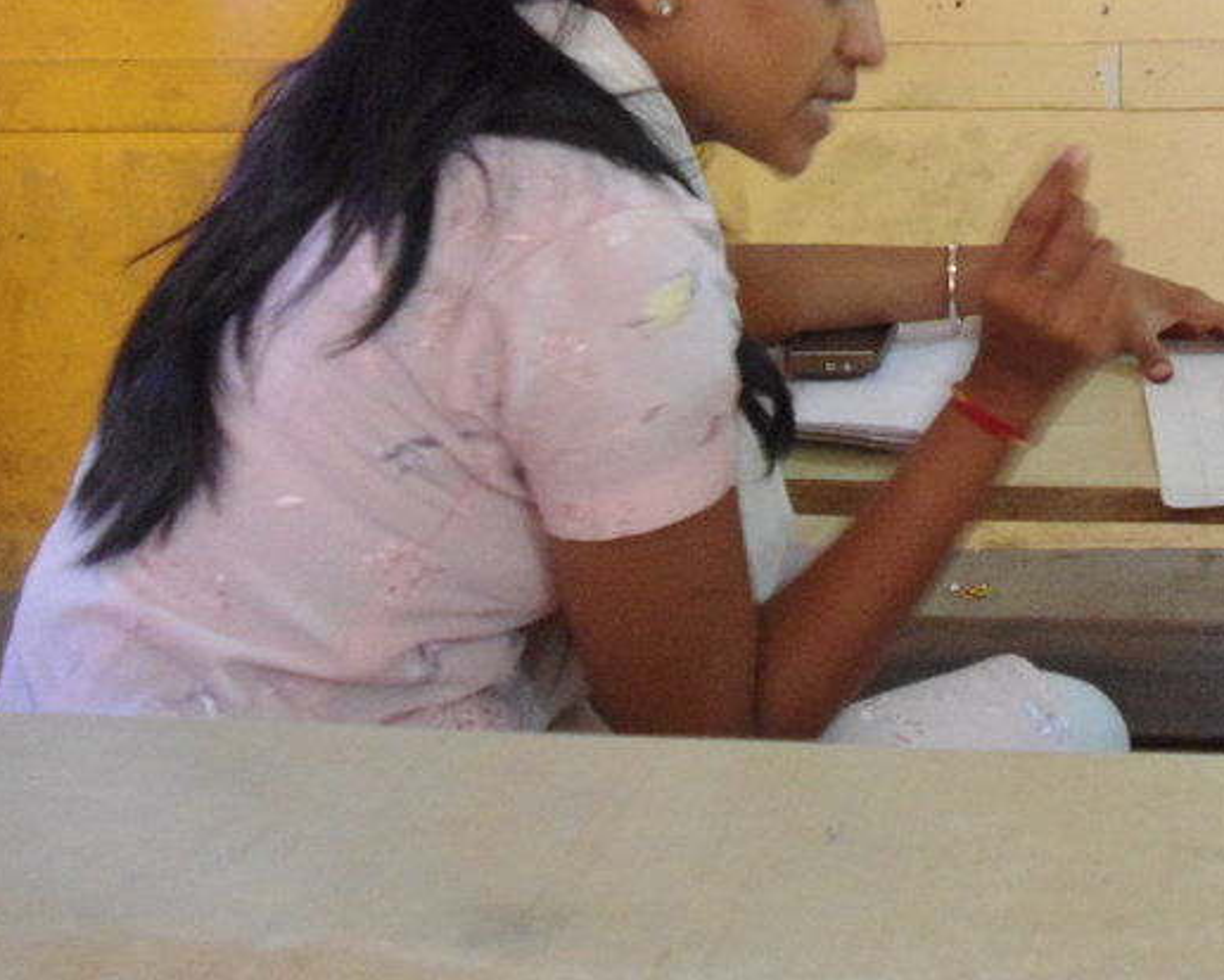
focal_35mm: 60
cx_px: 1162
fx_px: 2174
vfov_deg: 24.6
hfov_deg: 29.8
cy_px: 71
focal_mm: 5.6
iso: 400
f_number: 3
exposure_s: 1/5
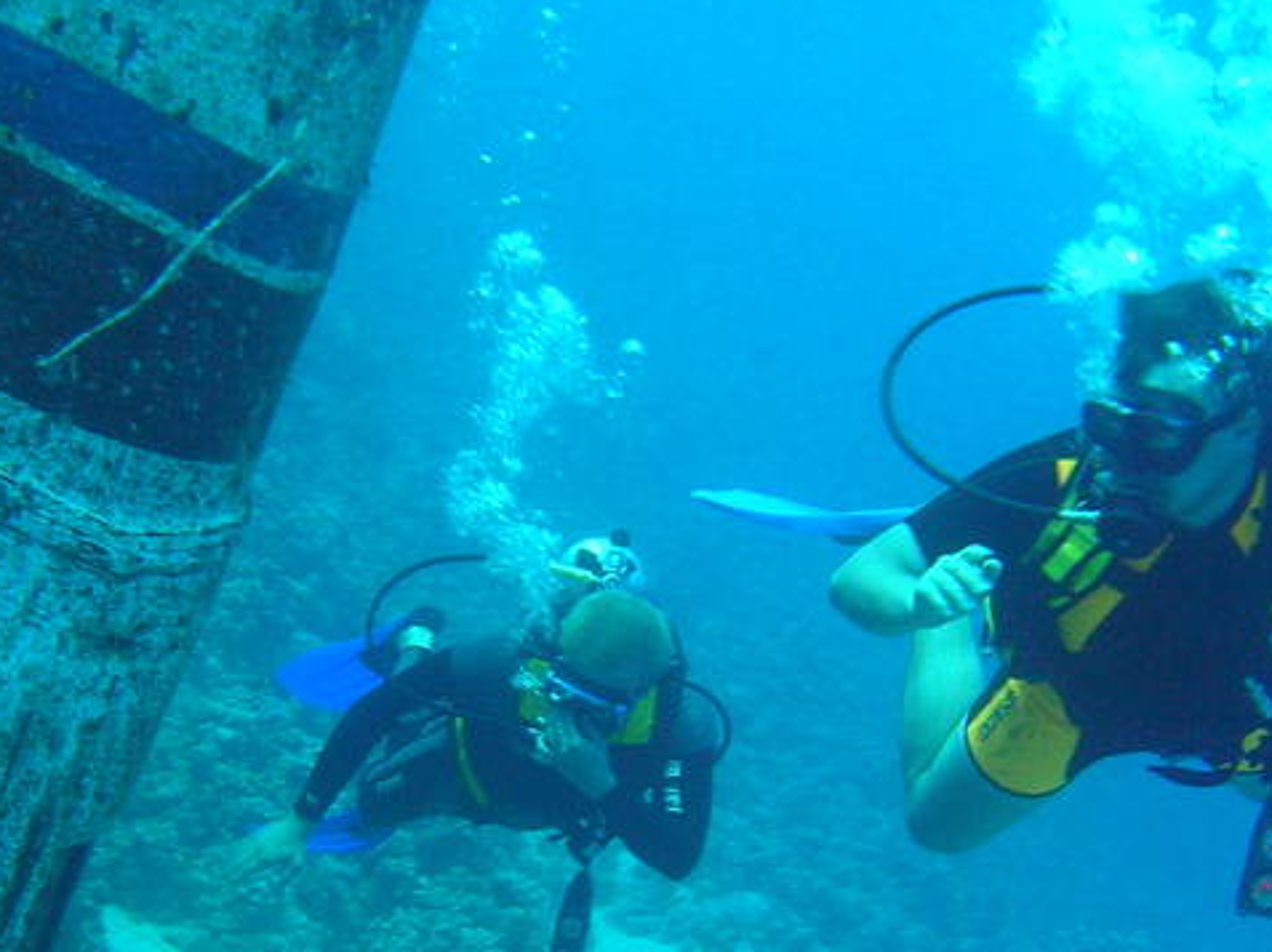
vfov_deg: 25.4
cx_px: 520
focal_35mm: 57
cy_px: 684
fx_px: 2093
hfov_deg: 33.7
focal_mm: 5.7
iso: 50
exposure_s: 1/33.8
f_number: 4.9
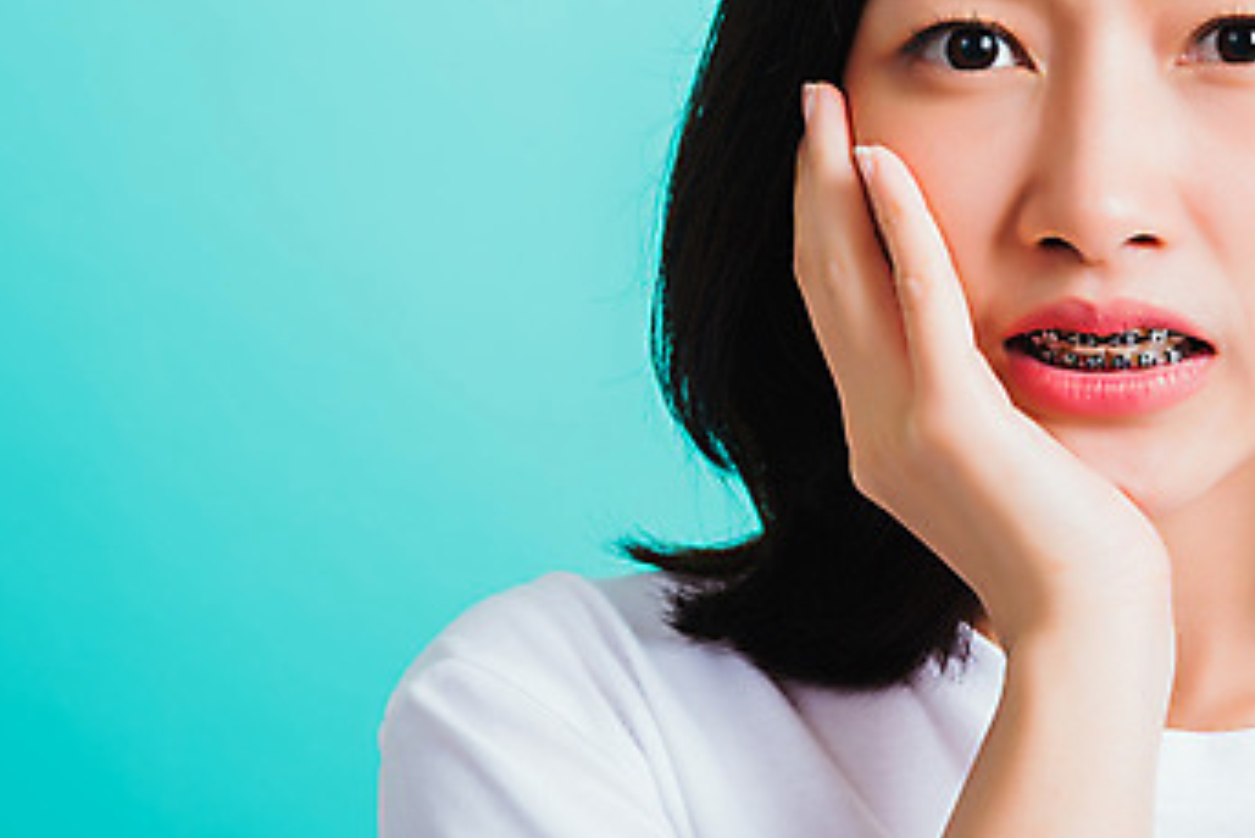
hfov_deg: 19.4
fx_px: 3662
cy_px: 165
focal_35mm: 105
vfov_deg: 13.0
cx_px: 684
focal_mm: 60
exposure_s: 1/160
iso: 200
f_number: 9
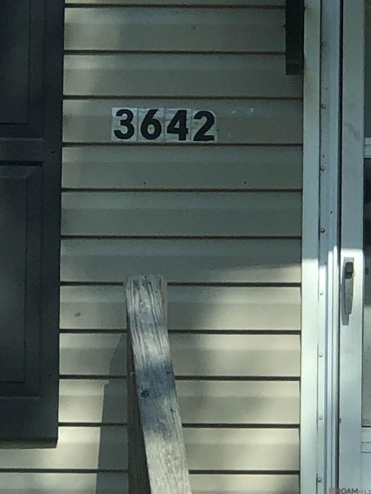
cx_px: 186
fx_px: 4058
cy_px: 247
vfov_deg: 7.0
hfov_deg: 5.2
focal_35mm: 284
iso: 20
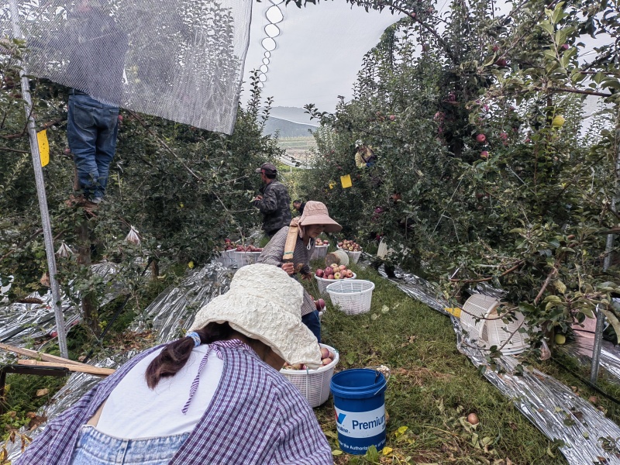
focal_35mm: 27
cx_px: 310
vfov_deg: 51.4
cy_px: 232
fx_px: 484
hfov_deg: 65.3
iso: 50
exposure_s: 1/1106
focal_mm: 5.52
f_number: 1.9
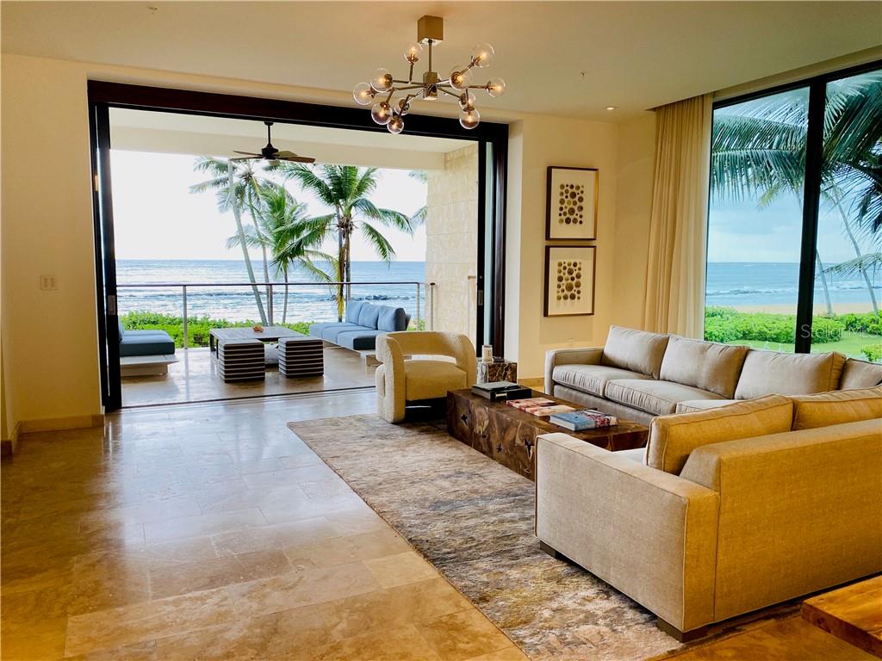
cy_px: 330
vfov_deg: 53.1
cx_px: 441
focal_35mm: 26
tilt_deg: -6.2
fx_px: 662
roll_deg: -0.7
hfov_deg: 67.3
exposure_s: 1/120
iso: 80
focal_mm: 4.25
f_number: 1.8
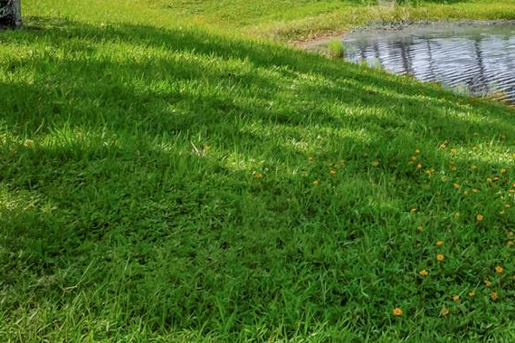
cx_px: 459
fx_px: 772
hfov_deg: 34.9
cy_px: -57
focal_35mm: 54
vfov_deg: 23.2
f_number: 8
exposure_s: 1/2000
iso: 500
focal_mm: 10
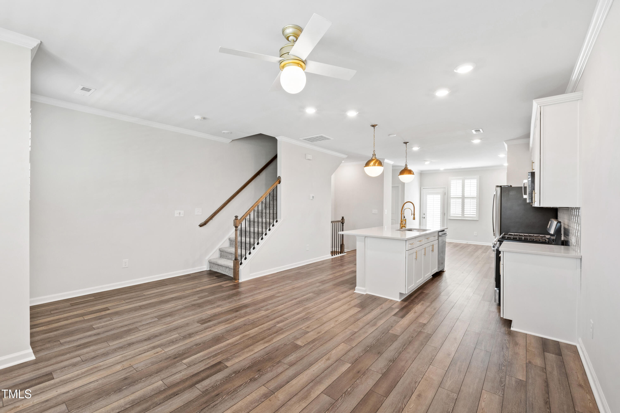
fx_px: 258
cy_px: 206
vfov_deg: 77.3
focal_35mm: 15
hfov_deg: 100.4
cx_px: 310
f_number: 8
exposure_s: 1/2.5
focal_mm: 10
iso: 100
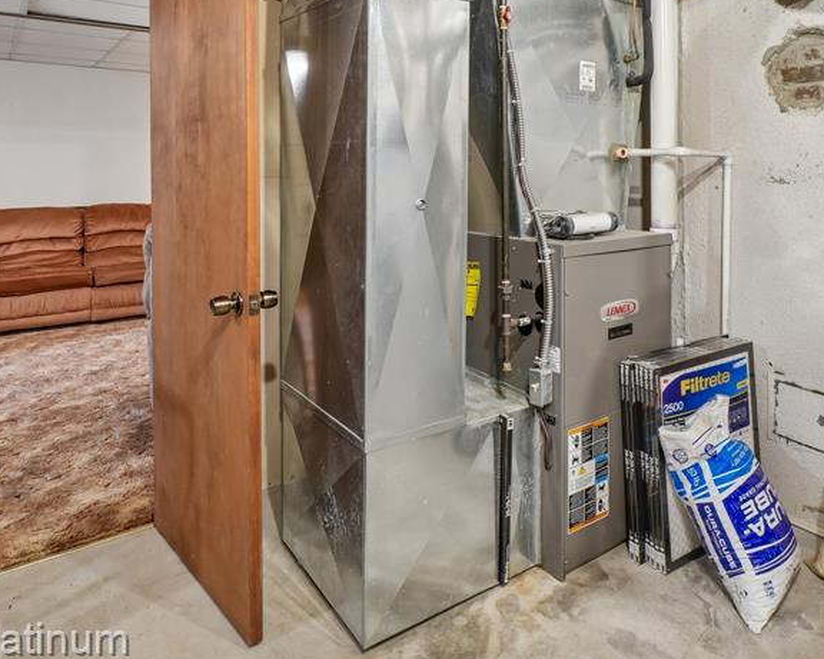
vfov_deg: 54.7
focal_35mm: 25
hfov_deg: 67.2
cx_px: 509
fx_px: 610
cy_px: 182
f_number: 8
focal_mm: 10
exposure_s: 1/3.33
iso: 400
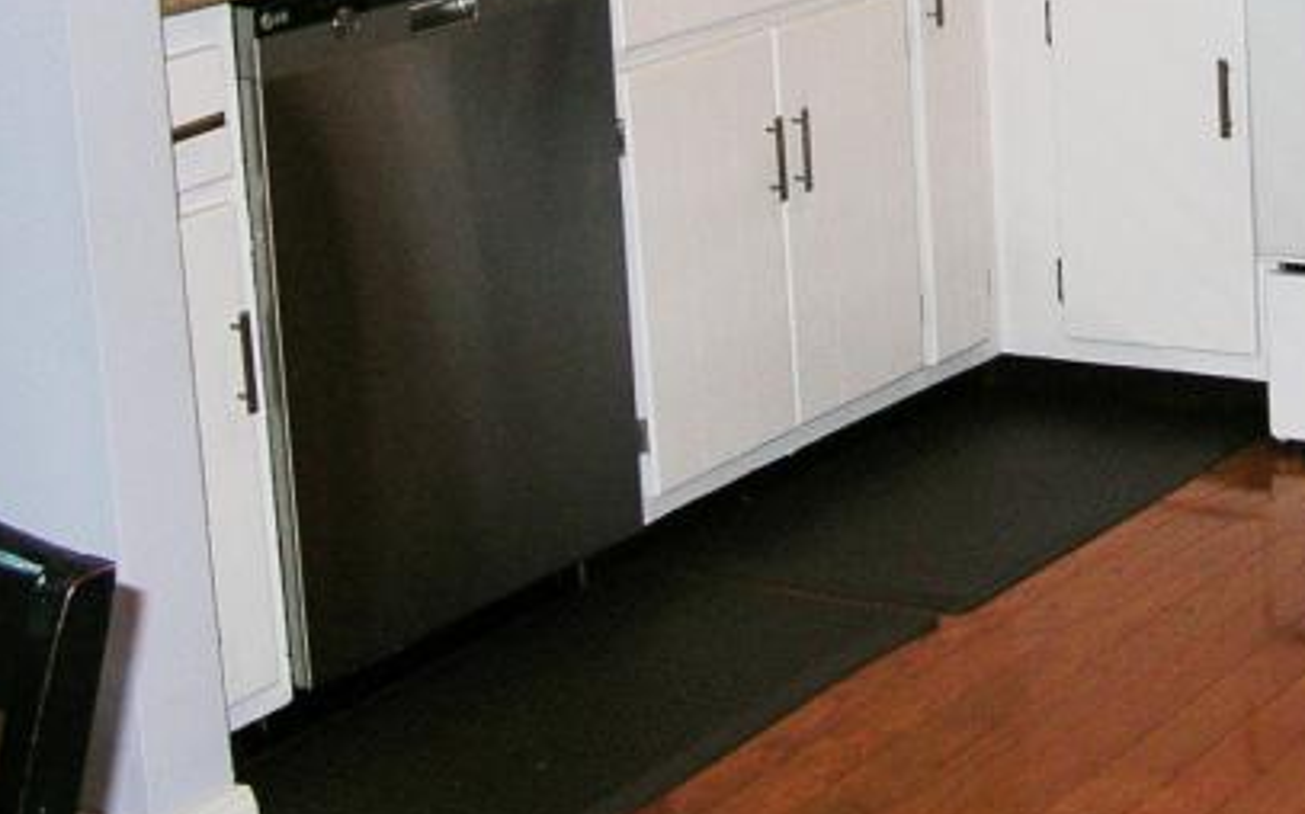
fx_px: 3413
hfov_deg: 21.0
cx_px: 1250
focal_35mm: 96
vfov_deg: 13.3
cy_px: -90
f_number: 2.7
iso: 50
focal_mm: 6
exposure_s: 1/60.1
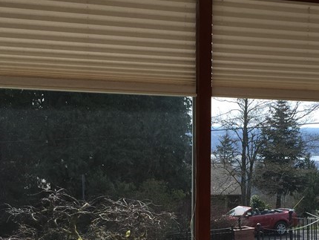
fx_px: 636
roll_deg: -1.1
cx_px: 220
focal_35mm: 69
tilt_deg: -6.8
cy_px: 218
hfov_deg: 27.9
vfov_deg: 20.9
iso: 32
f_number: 2.2
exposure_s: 1/920
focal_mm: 4.15
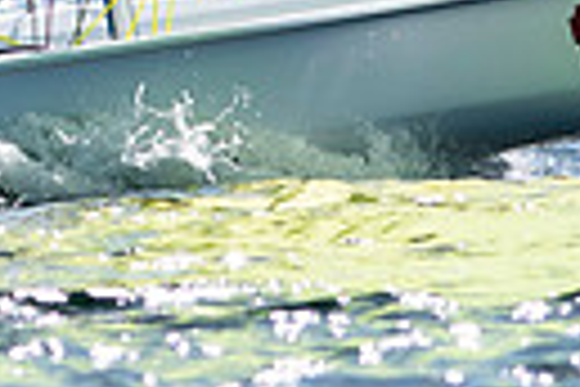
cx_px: -36
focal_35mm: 2023
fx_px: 32590
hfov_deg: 1.0
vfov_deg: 0.7
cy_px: -313
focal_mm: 300
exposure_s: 1/4000
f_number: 5
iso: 200
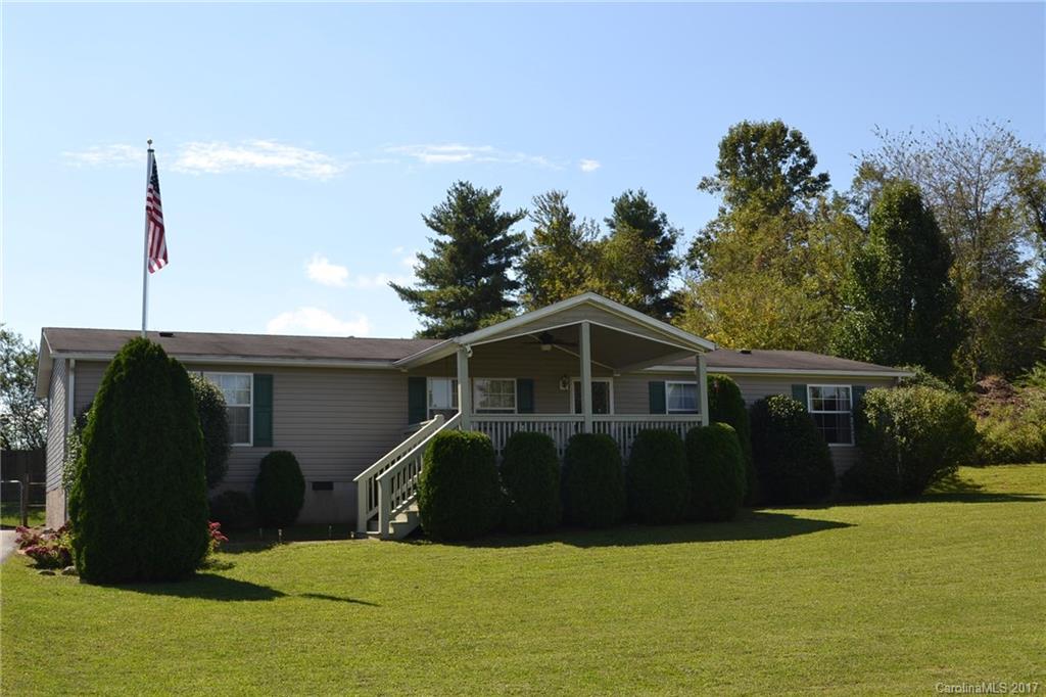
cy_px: 348
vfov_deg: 29.8
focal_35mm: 45
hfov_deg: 43.6
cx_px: 523
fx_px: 1307
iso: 100
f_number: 7.1
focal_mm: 30
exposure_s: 1/200
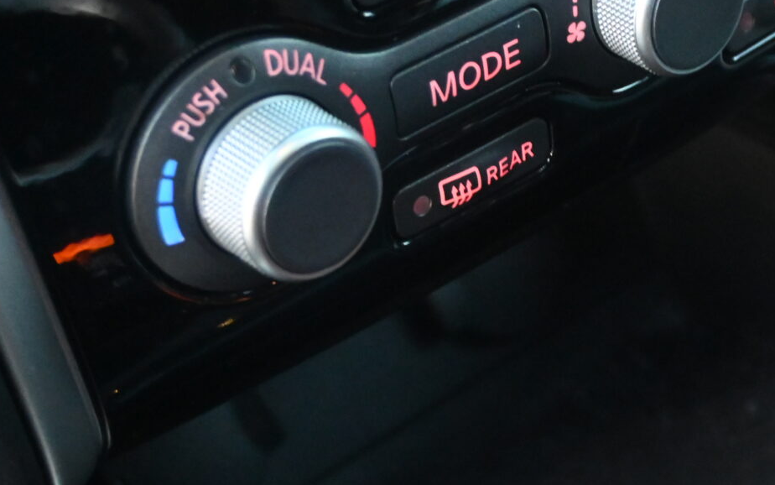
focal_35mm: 97
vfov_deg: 13.0
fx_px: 2058
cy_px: 605
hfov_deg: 20.3
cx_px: 874
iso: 3600
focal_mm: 23
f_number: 4.2
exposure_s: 1/40
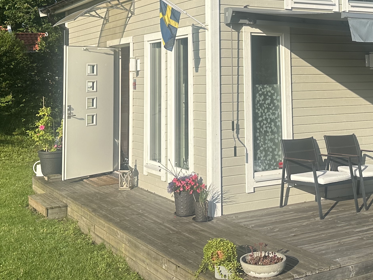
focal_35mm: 52
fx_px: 560
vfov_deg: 27.0
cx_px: 227
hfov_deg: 36.7
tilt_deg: +5.6
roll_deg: +0.9
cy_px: 26
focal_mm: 6.86
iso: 80
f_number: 1.78
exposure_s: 1/4545
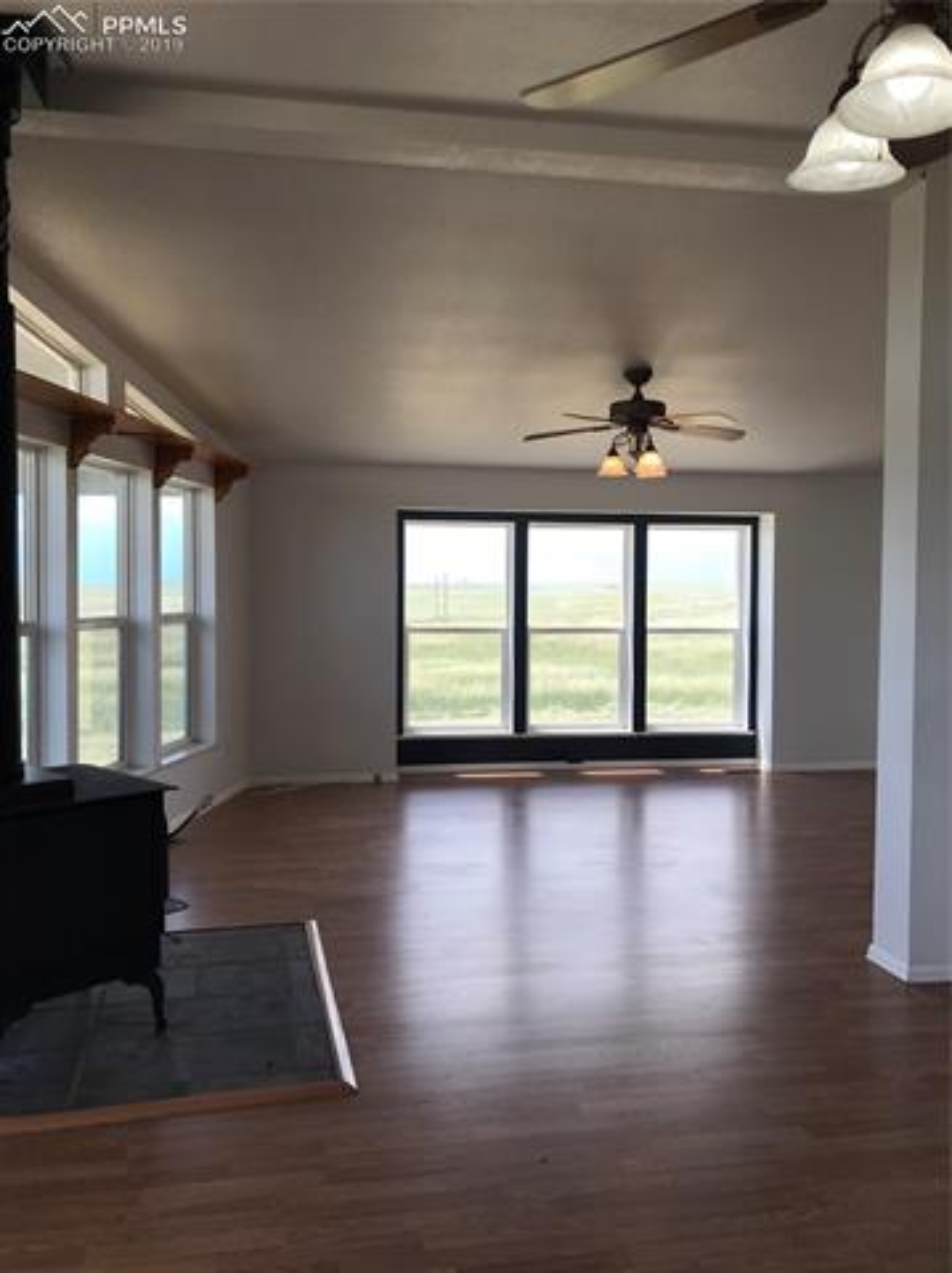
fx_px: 1029
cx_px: 476
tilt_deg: -0.6
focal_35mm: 28
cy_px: 636
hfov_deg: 49.7
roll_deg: -0.1
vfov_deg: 63.5
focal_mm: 3.99
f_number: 1.8
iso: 20
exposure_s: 1/512
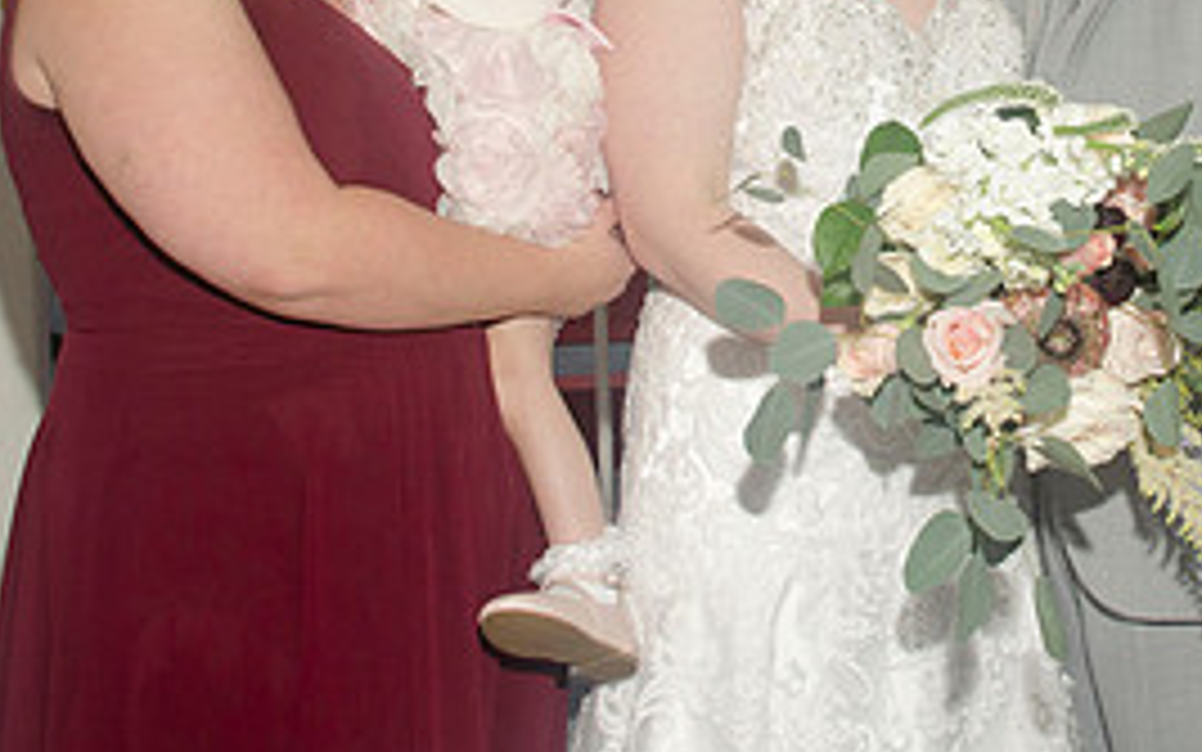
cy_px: 45
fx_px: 2392
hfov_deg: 27.6
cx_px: 977
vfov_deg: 17.5
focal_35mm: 73
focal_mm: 22
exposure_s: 1/60
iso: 400
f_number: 5.6
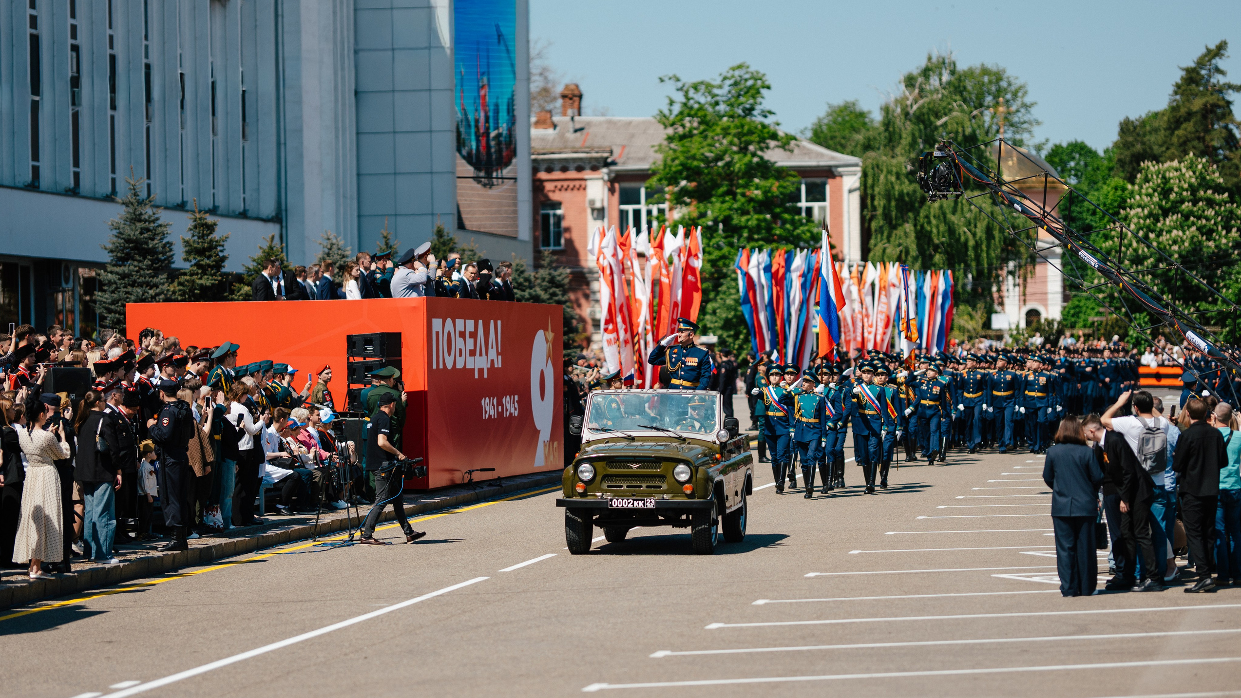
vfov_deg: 9.3
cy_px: 345
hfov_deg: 16.5
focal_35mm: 130
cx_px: 624
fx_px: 4278
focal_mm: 105
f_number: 1.4
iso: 64
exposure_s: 1/8000
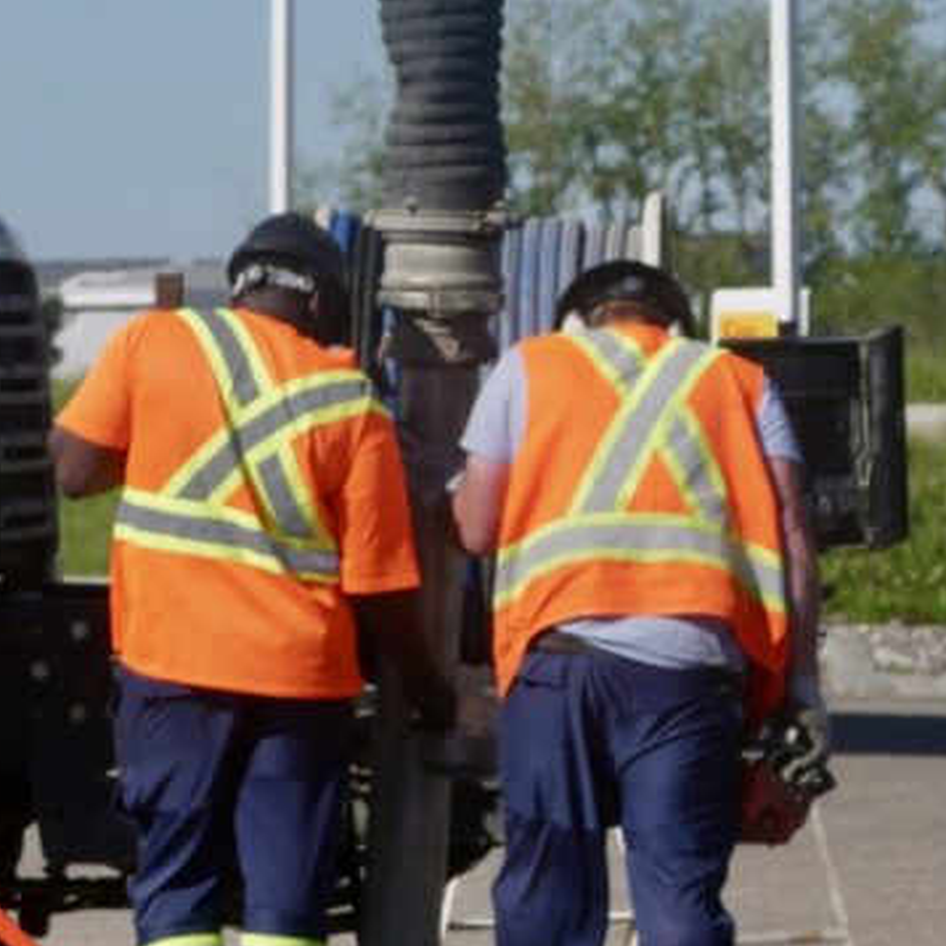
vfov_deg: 4.7
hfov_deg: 4.7
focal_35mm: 372
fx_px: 11502
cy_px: 611
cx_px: -244
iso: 200
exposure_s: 1/800
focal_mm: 75
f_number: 9
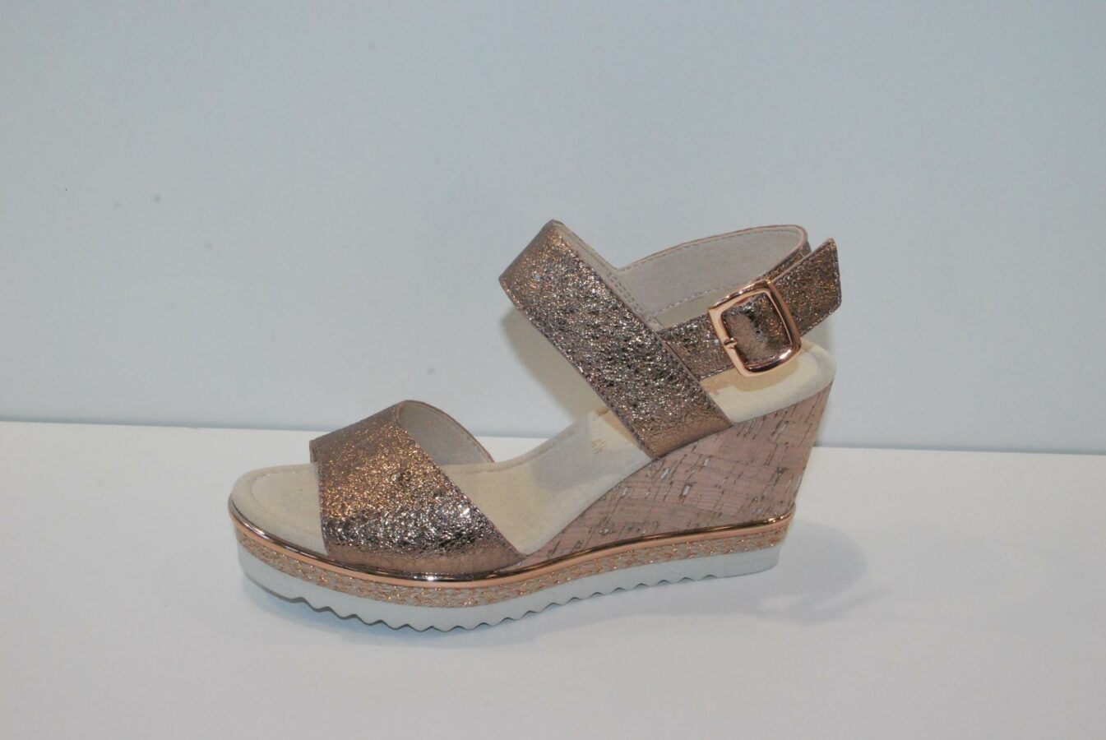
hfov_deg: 46.4
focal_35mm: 42
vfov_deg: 32.0
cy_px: 370
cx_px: 553
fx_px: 1292
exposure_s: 1/200
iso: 1600
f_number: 14
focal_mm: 28
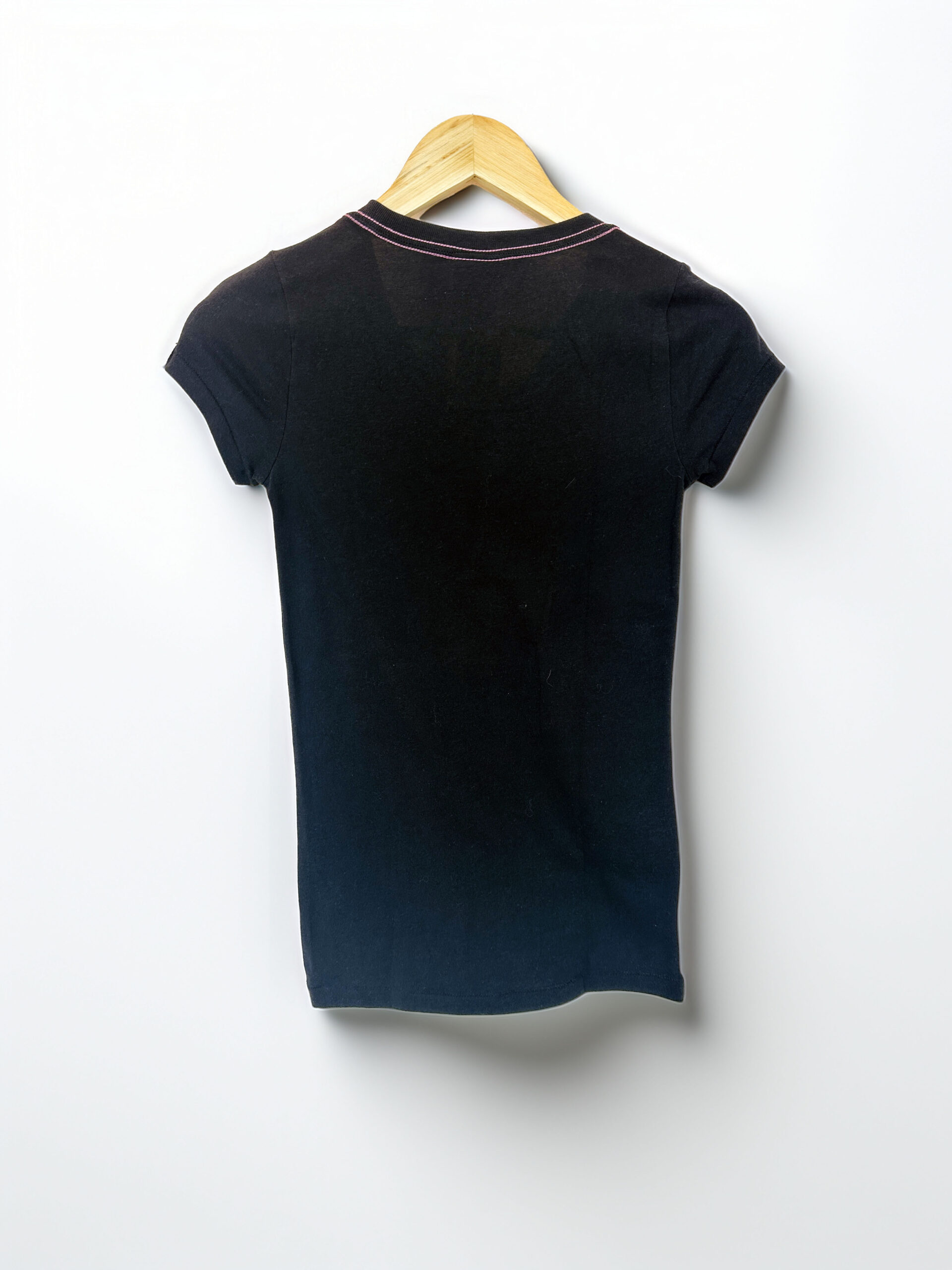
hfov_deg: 56.8
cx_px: 476
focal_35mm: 24
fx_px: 880
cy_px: 635
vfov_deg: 71.6
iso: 80
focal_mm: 6.86
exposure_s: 1/100
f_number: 1.78
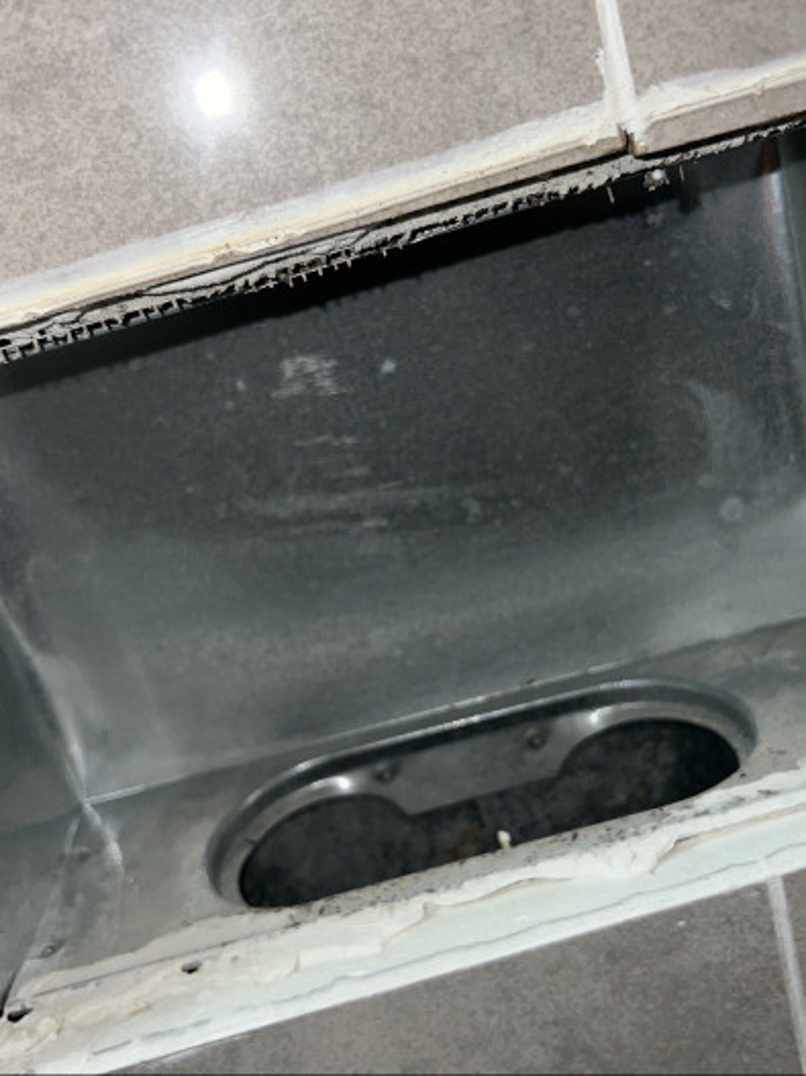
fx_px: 901
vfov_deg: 61.7
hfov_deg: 48.2
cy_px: 538
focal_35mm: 29
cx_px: 403
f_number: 2.2
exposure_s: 1/120
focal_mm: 4.2
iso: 32
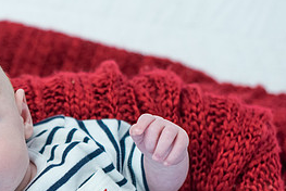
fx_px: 1002
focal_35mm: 126
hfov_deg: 15.9
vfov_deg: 10.9
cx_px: -6
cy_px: 157
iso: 1000
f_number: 2.5
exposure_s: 1/200
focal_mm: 50
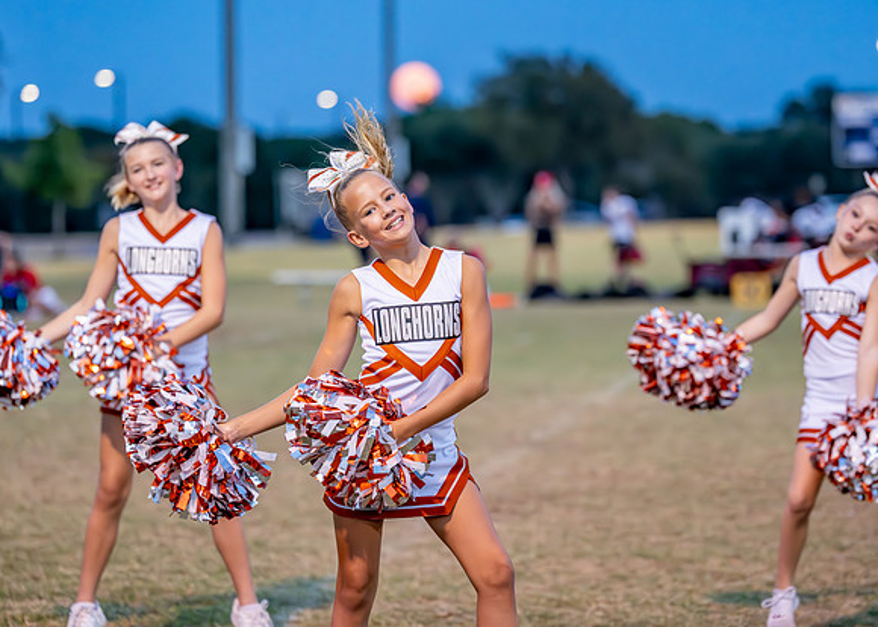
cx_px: 452
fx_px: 4119
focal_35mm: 165
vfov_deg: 8.7
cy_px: 298
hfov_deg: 12.2
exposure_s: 1/1000
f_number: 2.8
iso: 5000
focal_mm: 133
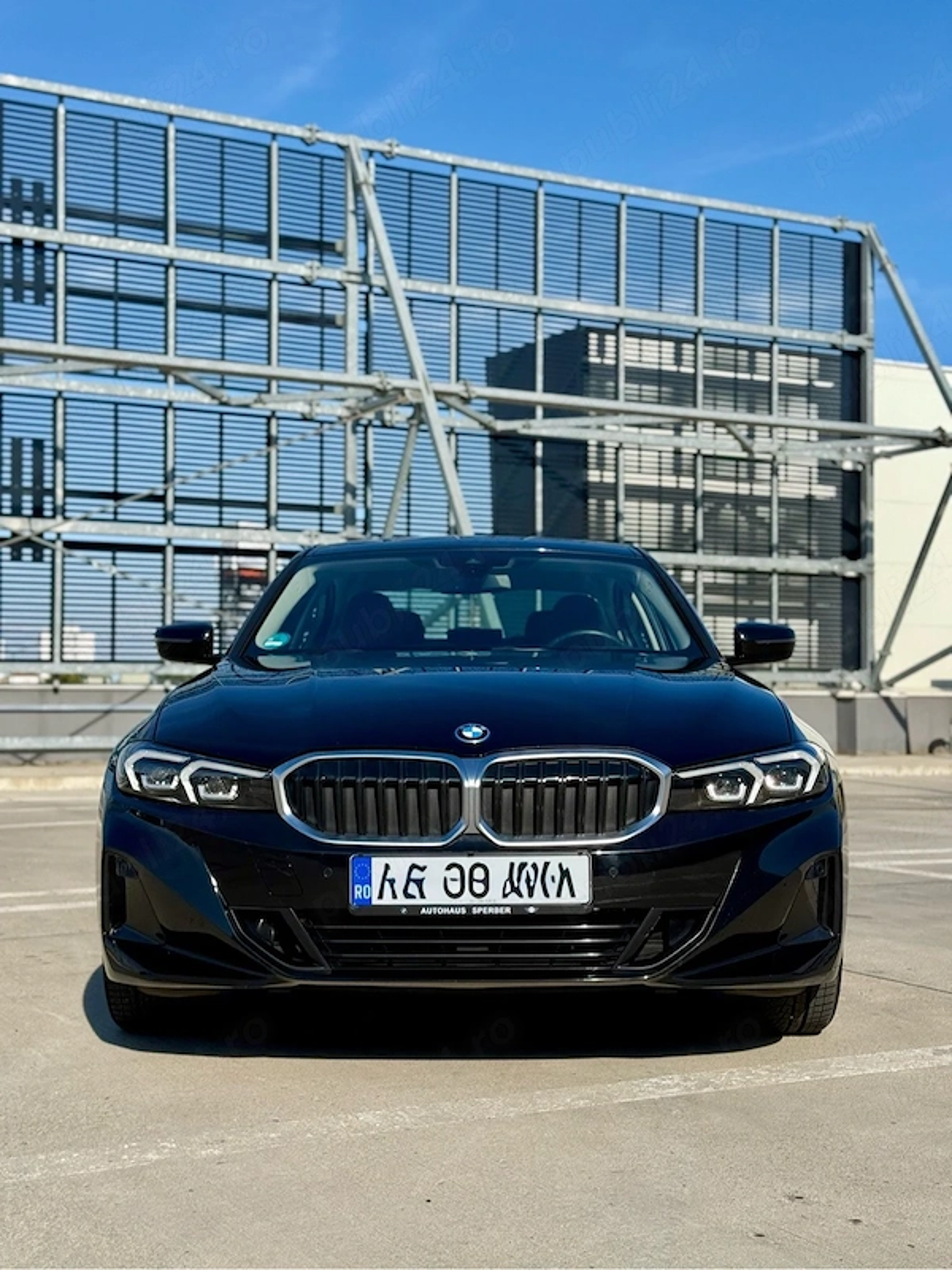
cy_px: 635
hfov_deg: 30.3
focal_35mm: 48
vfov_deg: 39.7
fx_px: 1760
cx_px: 476
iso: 64
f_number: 1.78
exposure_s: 1/3226
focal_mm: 6.76
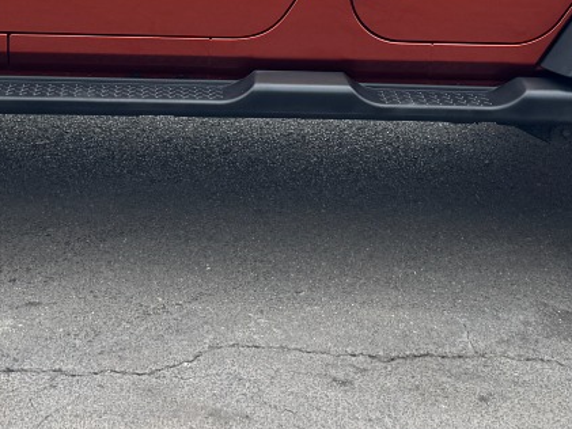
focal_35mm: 82
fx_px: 1355
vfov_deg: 16.9
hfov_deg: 23.8
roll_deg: +0.7
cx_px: 205
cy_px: -145
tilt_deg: -5.8
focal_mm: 6.76
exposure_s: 1/2833
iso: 80
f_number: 1.78
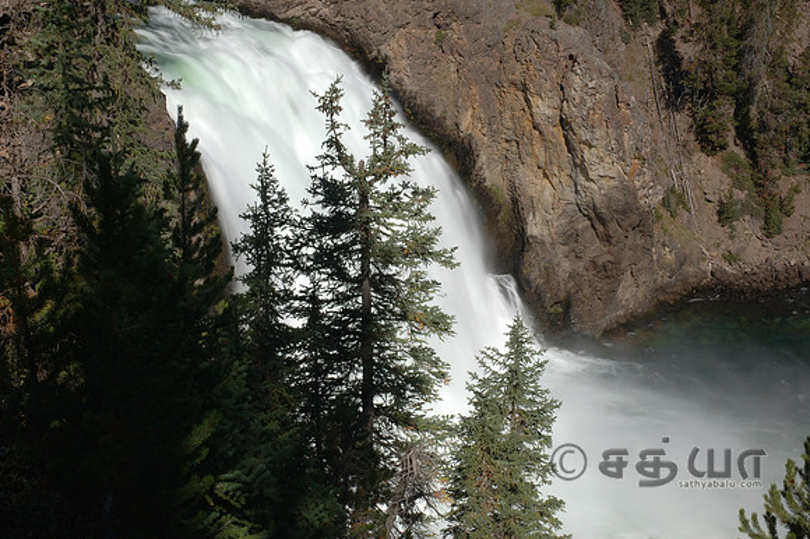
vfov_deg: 23.8
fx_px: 1282
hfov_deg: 35.1
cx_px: 405
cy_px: 270
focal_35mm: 57
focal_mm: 38
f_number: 29
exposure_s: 1/5
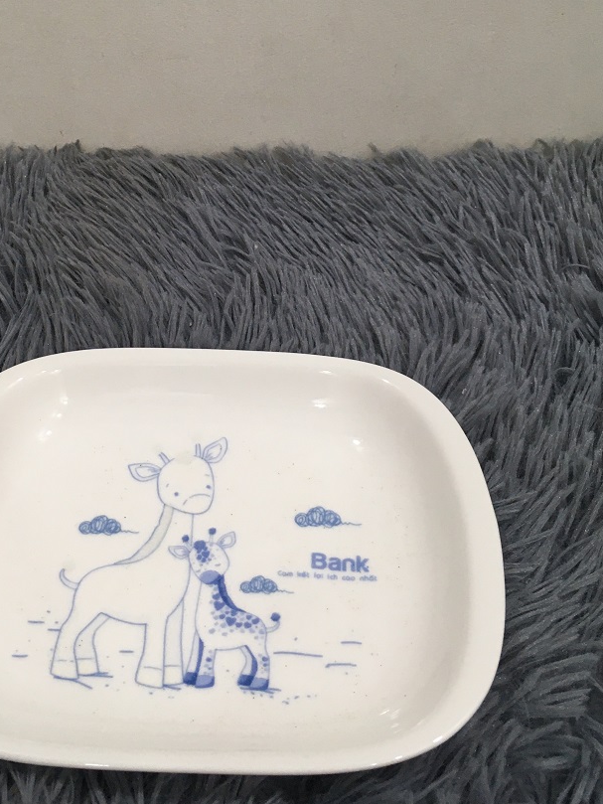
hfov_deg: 33.4
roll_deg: -0.6
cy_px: 294
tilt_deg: -42.1
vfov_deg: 43.4
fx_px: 998
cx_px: 221
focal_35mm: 43
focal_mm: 4.15
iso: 50
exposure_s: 1/33
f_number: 2.2
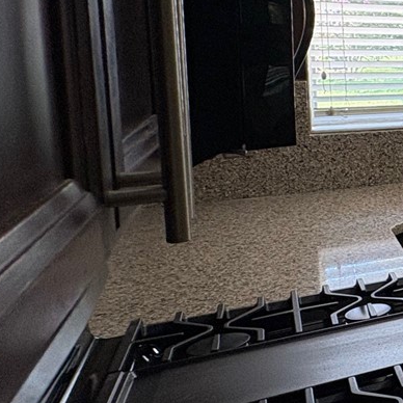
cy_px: 106
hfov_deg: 20.3
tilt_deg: -5.3
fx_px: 672
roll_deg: -0.7
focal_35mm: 51
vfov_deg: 32.8
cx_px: 768
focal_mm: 2.22
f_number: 2.2
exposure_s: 1/120
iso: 200
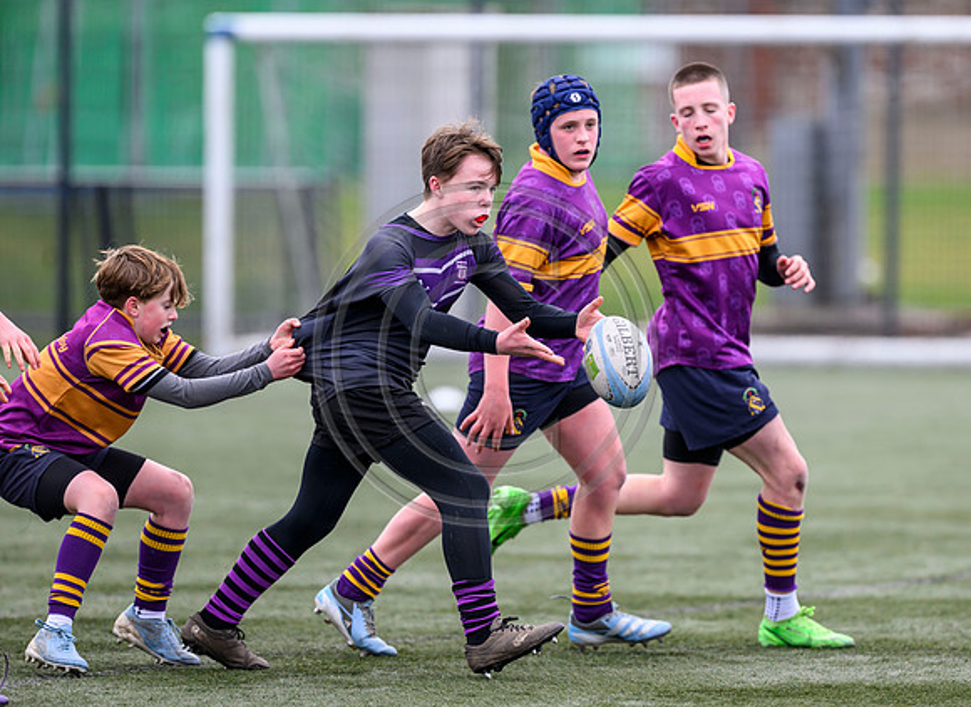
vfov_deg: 3.2
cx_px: 570
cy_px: 380
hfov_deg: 4.4
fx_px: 12672
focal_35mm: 457
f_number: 3.5
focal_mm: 400
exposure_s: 1/1250
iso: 500
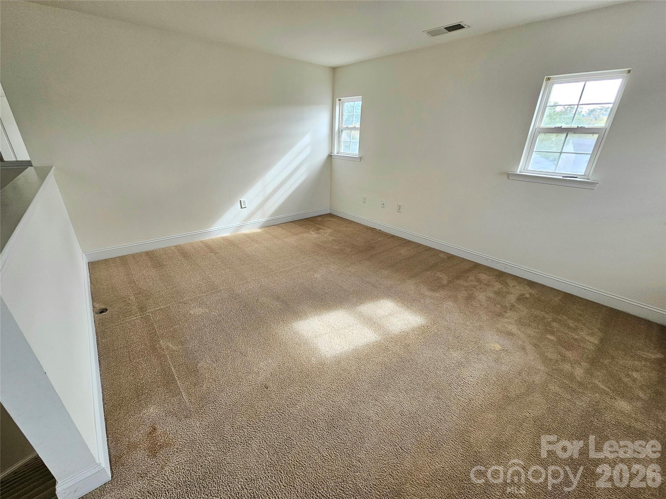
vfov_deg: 89.9
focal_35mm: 13
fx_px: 250
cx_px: 333
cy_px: 250
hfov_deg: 106.2
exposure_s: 1/120
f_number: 2.2
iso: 64
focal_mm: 2.2
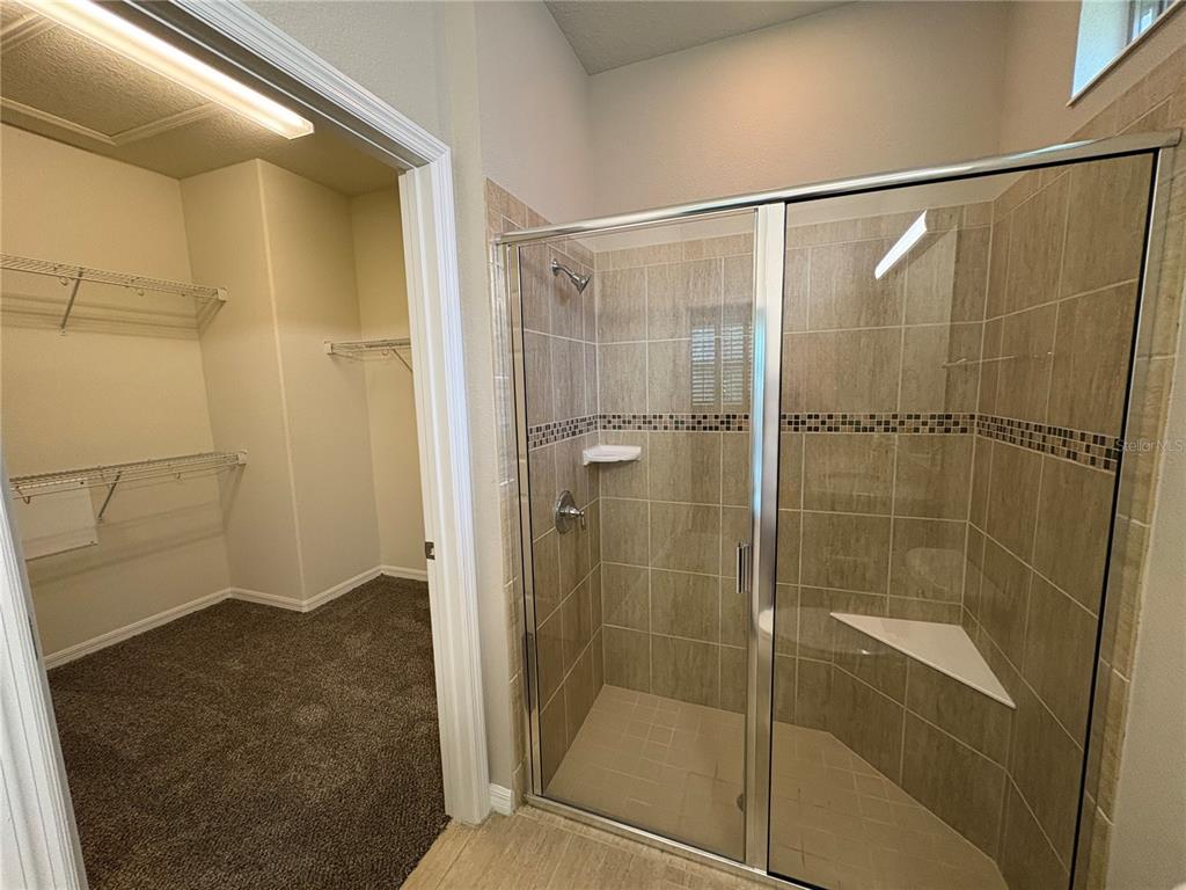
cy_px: 445
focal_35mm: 14
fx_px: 480
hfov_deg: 102.1
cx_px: 593
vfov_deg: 85.7
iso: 250
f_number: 2.2
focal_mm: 2.22
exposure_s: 1/60
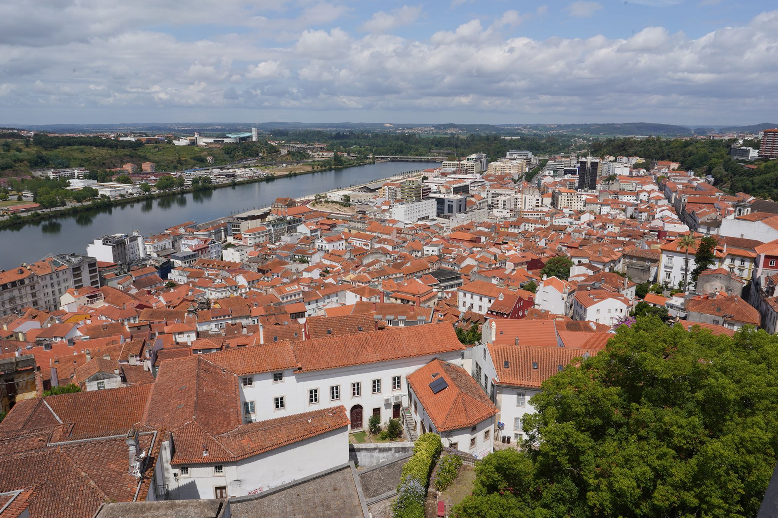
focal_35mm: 25
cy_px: 253
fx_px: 540
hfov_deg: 71.5
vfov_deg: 51.3
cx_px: 403
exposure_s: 1/100
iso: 100
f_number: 20
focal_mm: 24
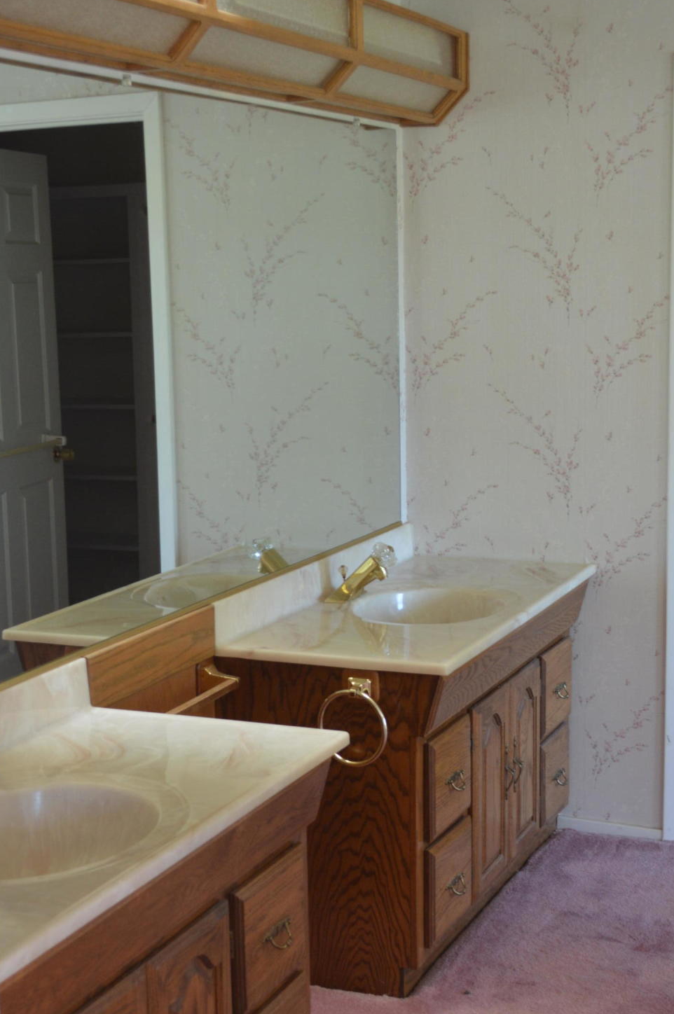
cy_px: 539
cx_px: 337
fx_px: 1633
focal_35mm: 58
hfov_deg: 23.3
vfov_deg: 34.5
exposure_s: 1/30
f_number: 4.5
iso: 400
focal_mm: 28
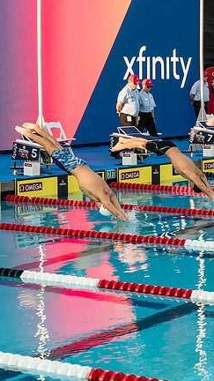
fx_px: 1180
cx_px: 55
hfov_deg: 10.3
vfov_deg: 18.3
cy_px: 190
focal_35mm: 117
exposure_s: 1/1600
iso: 640
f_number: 4
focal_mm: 40
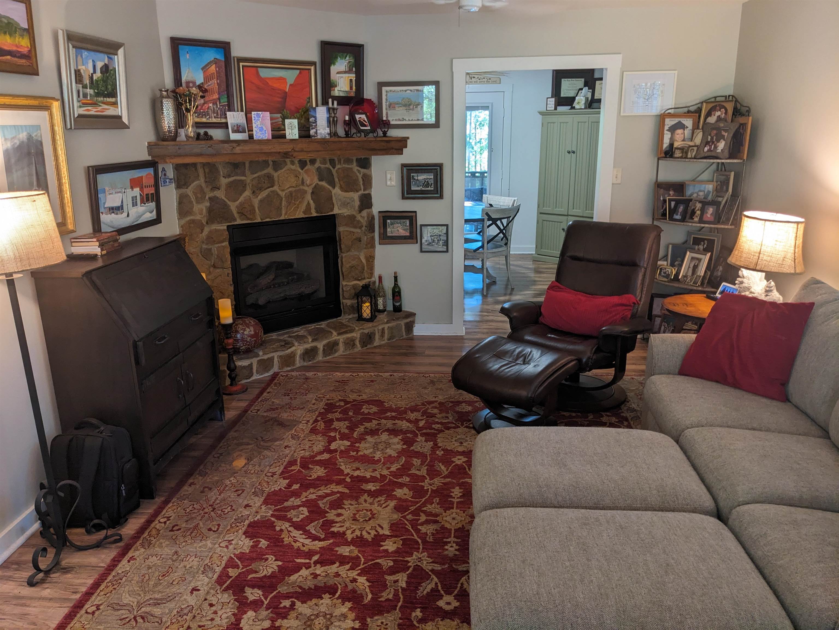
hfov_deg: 65.3
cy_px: 315
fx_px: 654
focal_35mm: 27
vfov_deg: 51.4
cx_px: 420
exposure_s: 1/24
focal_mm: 4.38
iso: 94
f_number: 1.73
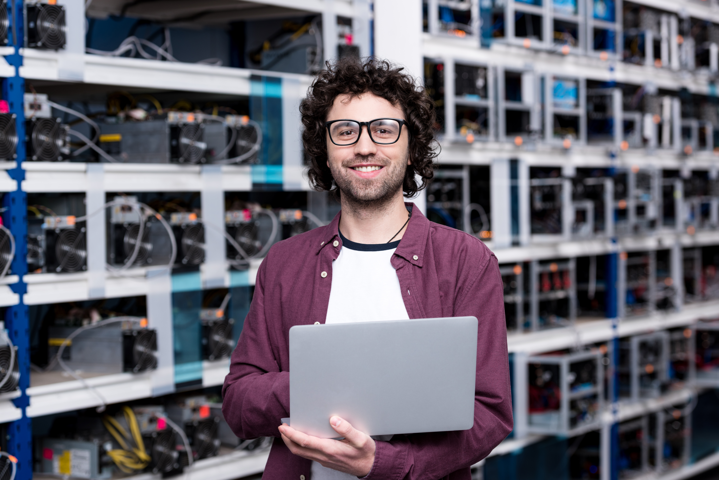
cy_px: 240
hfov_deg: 22.6
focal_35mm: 90
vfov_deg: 15.2
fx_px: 1798
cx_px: 360
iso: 100
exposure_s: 1/160
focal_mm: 90
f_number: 4
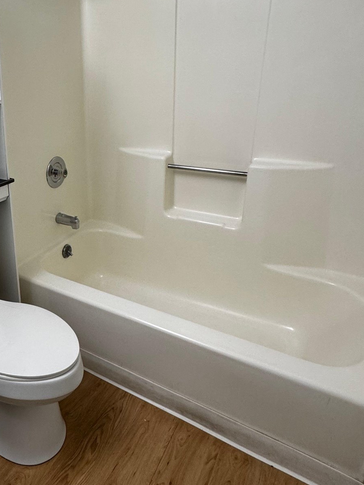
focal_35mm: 27
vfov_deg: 64.6
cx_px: 42
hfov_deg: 46.7
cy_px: 191
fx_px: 379
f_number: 2.2
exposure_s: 1/60
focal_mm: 2.22
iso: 200
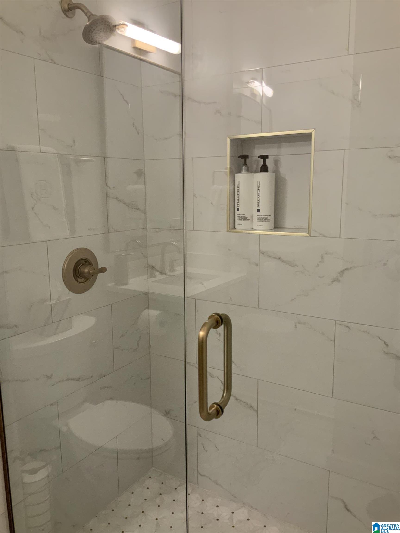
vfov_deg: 61.7
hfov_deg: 48.2
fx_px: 447
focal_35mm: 29
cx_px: 200
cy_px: 266
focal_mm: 3
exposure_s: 1/60
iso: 125
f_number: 1.8
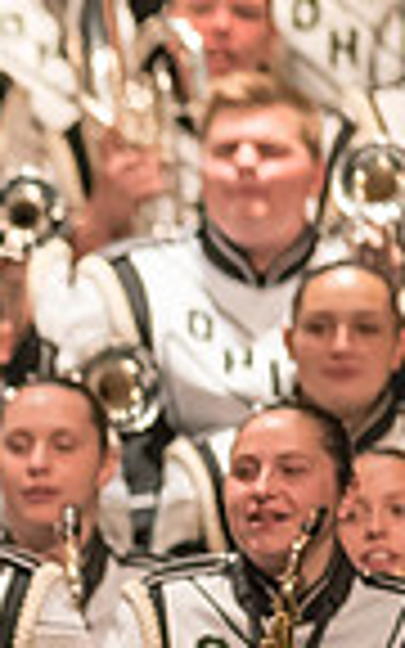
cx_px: -621
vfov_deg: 1.7
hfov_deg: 1.1
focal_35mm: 1232
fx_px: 21757
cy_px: 583
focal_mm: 300
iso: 4000
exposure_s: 1/500
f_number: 2.8
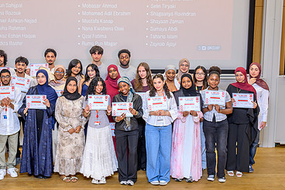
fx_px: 460
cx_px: 90
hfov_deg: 34.1
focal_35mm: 58
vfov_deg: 23.2
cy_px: 50
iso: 1000
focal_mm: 35
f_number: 2.8
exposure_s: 1/200
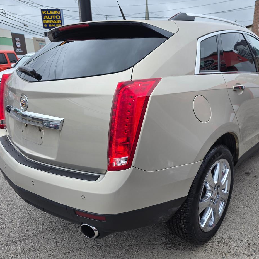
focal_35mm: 28
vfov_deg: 57.3
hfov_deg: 56.9
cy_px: 131
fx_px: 237
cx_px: 153
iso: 40
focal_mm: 6.3
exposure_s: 1/950
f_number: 1.7
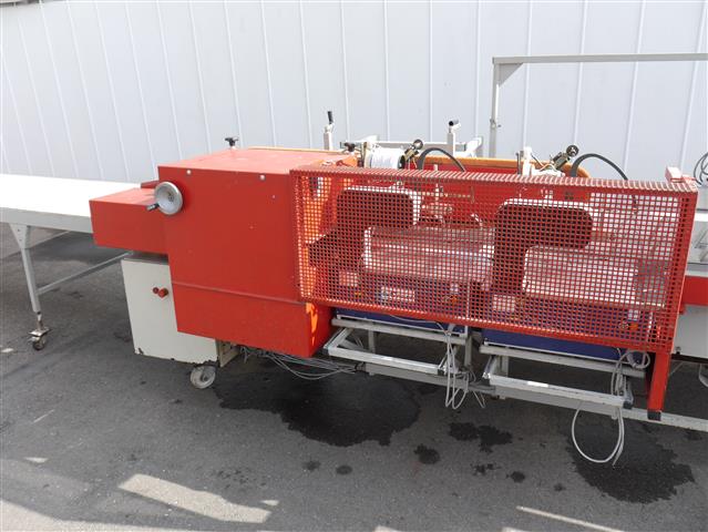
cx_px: 354
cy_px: 266
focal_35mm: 28
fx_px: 573
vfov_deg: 49.8
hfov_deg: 63.4
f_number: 5.6
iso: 160
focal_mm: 14
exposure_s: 1/200
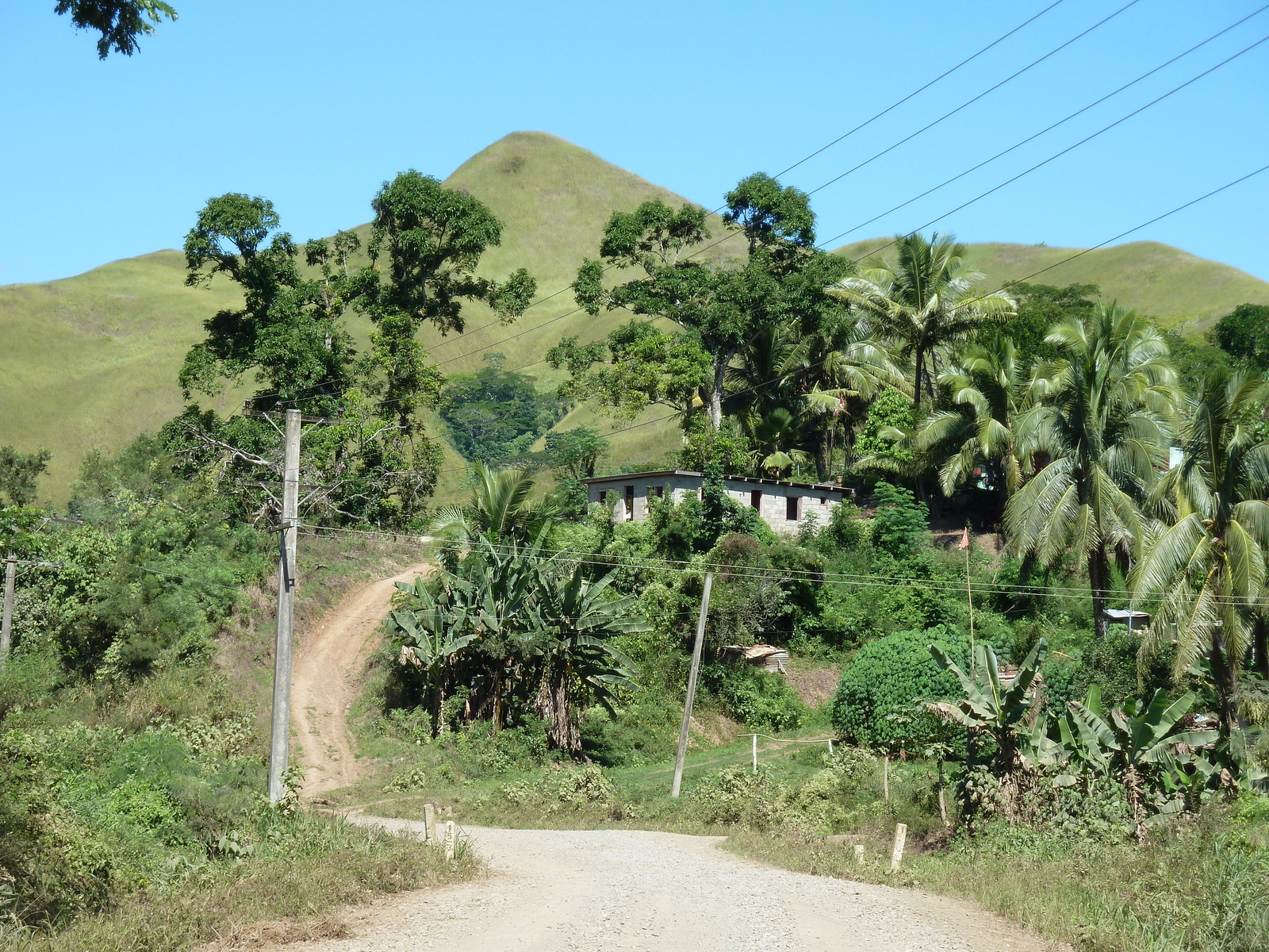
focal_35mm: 111
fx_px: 4069
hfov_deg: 17.7
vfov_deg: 13.3
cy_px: 476
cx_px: 634
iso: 80
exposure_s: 1/320
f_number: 4.4
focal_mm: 18.2
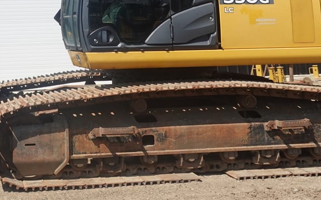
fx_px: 569
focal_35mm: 65
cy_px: -70
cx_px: 45
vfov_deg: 18.4
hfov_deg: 30.4
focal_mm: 9.4
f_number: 5.6
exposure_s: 1/500
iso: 125
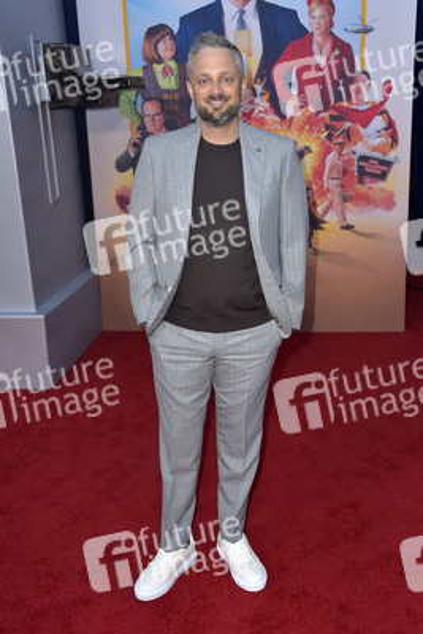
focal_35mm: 38
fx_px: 669
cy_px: 317
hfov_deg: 35.1
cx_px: 212
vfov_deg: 50.7
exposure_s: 1/250
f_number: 6.3
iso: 400
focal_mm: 38
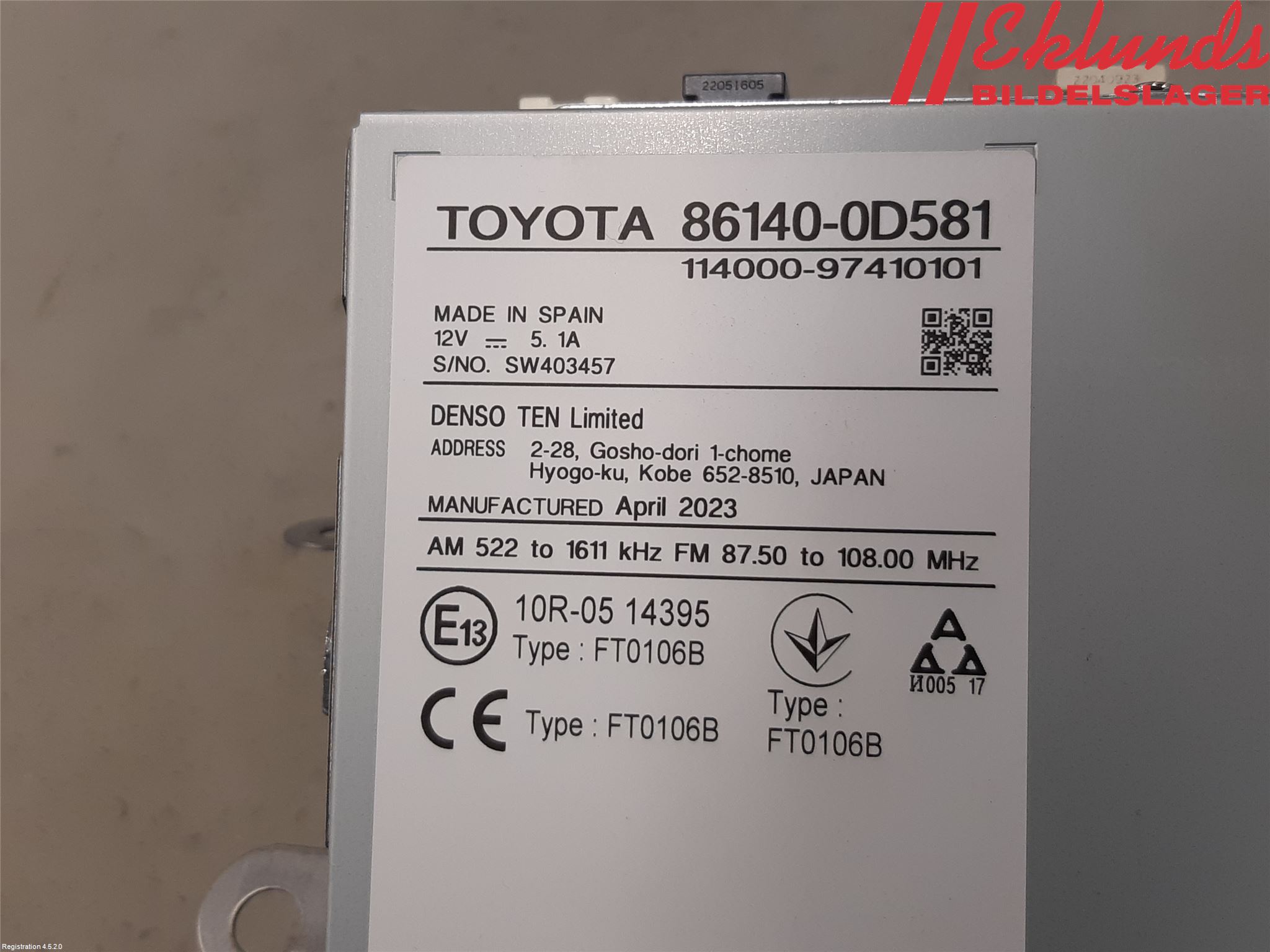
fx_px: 954
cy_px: 476
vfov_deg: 53.1
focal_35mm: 26
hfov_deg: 67.3
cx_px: 635
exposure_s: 1/50
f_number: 1.7
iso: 64
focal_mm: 3.93
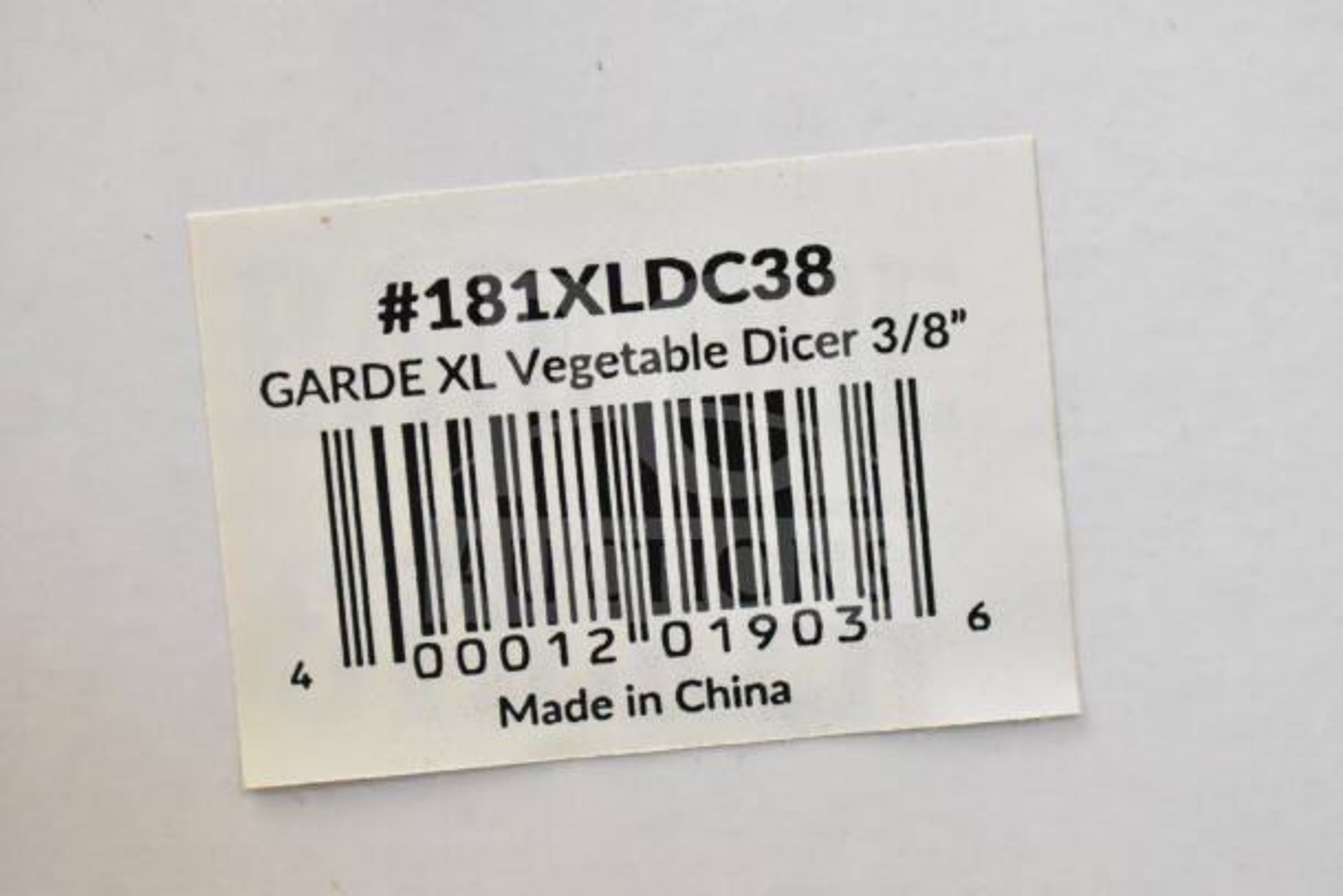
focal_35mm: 82
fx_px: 3078
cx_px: 672
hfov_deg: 24.6
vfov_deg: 16.6
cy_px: 448
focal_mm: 55
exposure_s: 1/100
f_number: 5.6
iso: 4500
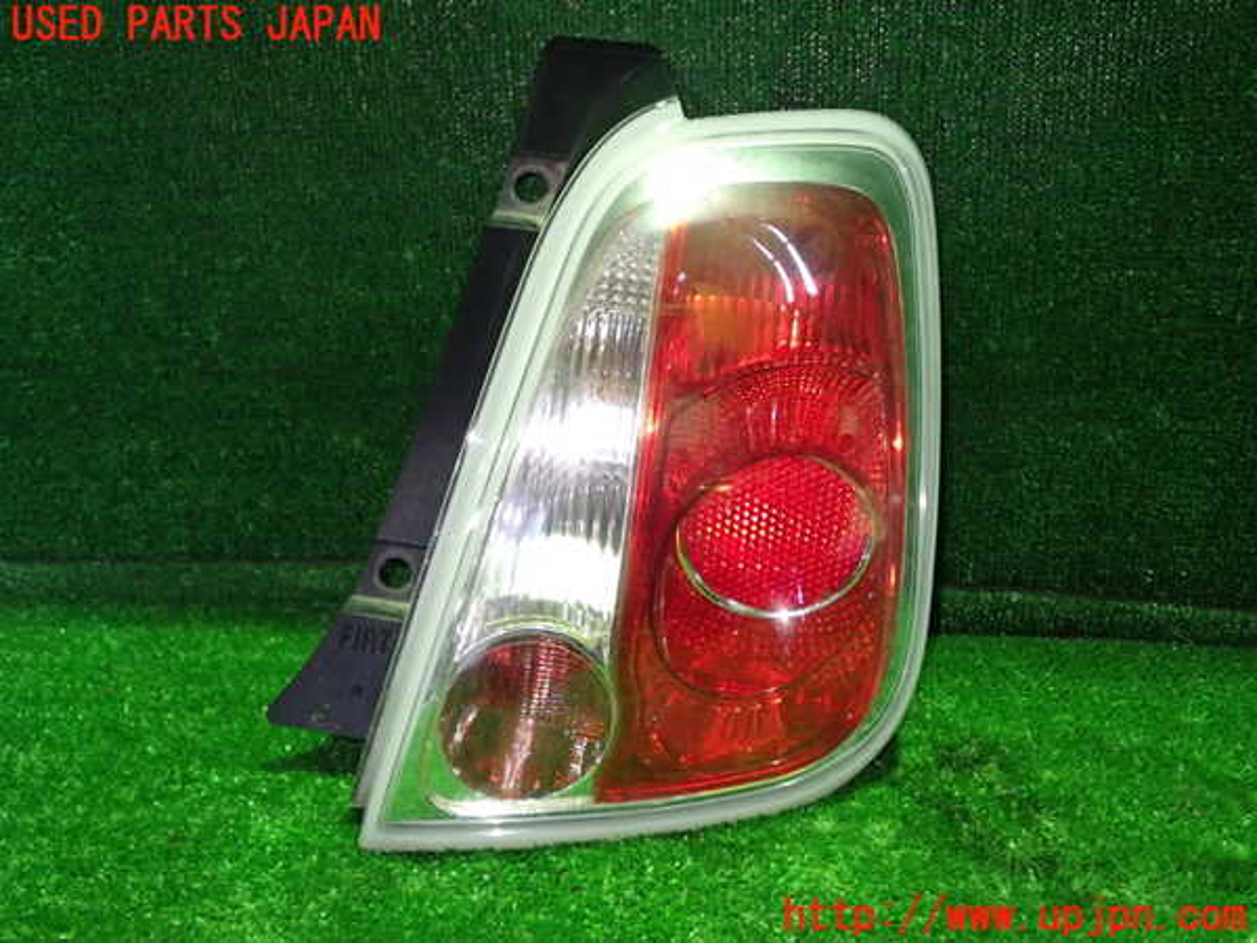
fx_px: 1307
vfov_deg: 39.7
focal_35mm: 36
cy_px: 472
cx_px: 628
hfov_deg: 51.4
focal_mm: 6.37
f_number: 2.5
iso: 800
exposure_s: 1/25
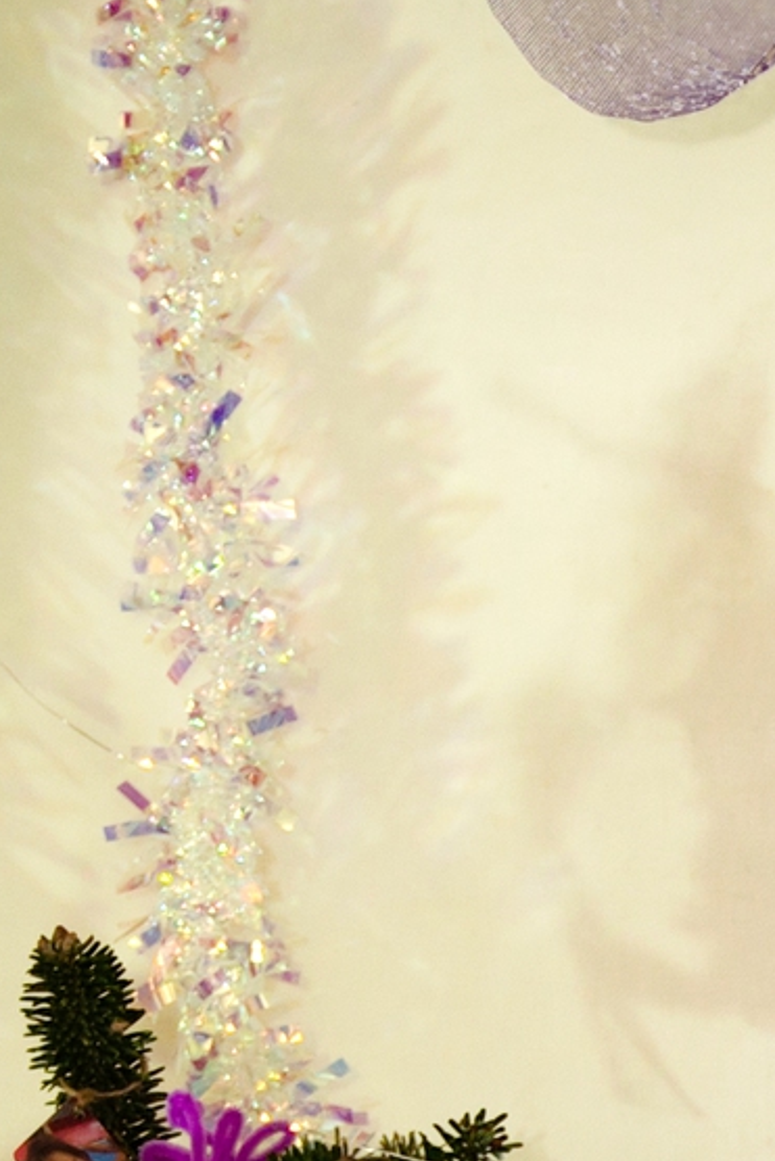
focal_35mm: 221
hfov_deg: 6.0
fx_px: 7131
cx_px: 1590
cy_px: 1808
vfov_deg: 9.0
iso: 320
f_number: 4
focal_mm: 41
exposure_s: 1/125
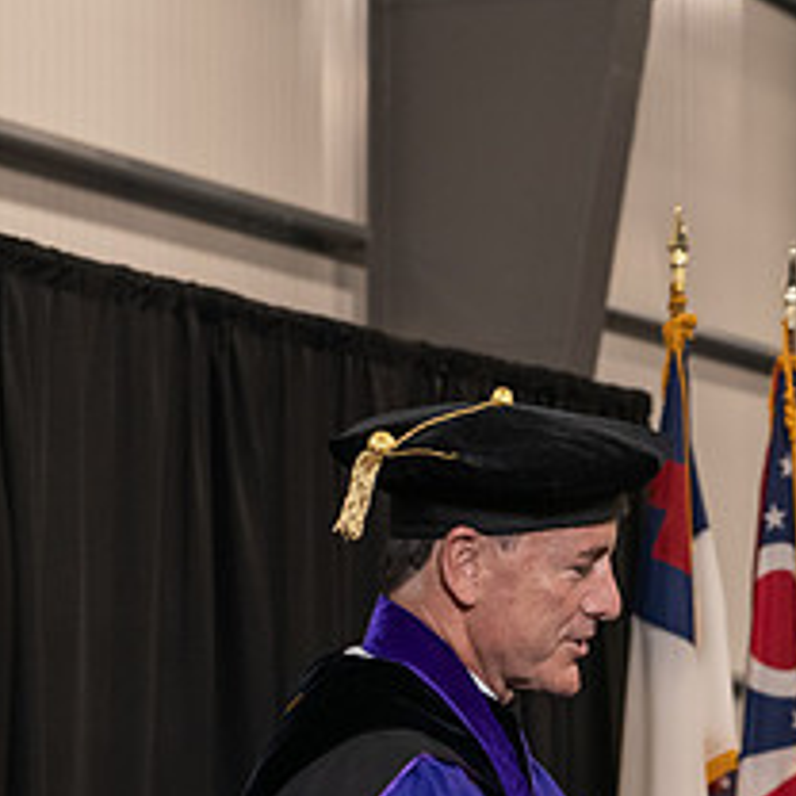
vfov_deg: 11.8
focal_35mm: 147
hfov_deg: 11.6
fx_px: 3824
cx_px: 949
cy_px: 729
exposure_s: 1/125
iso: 2000
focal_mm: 62
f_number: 5
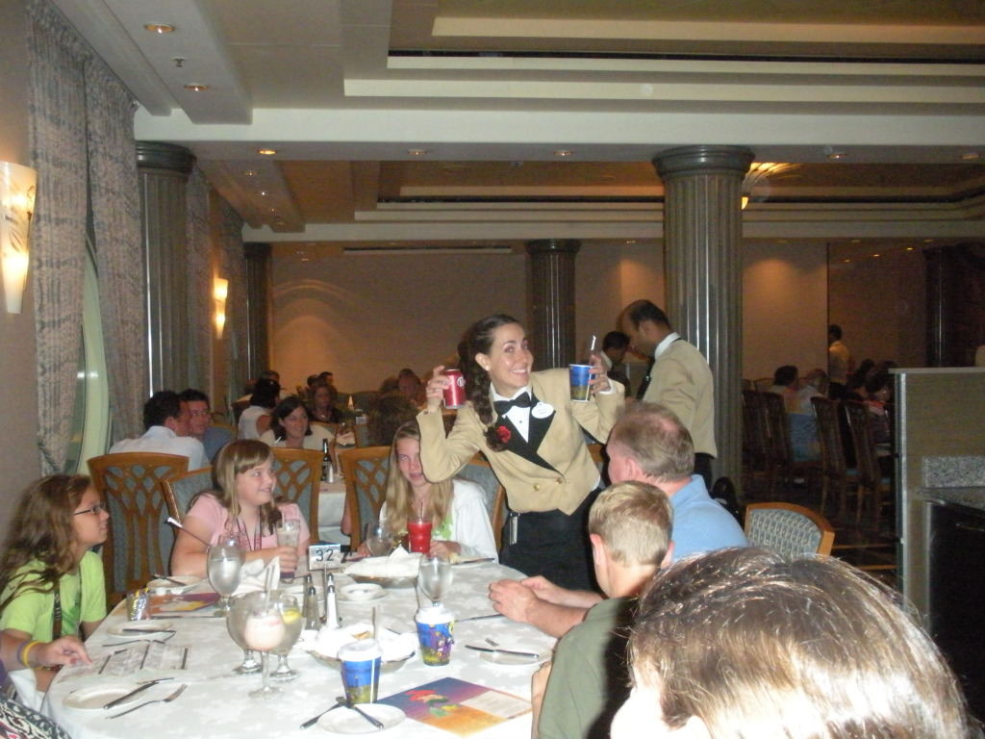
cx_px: 492
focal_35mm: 36
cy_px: 370
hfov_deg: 51.4
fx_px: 1024
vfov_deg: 39.7
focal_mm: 6.3
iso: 800
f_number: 3.5
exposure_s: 1/60
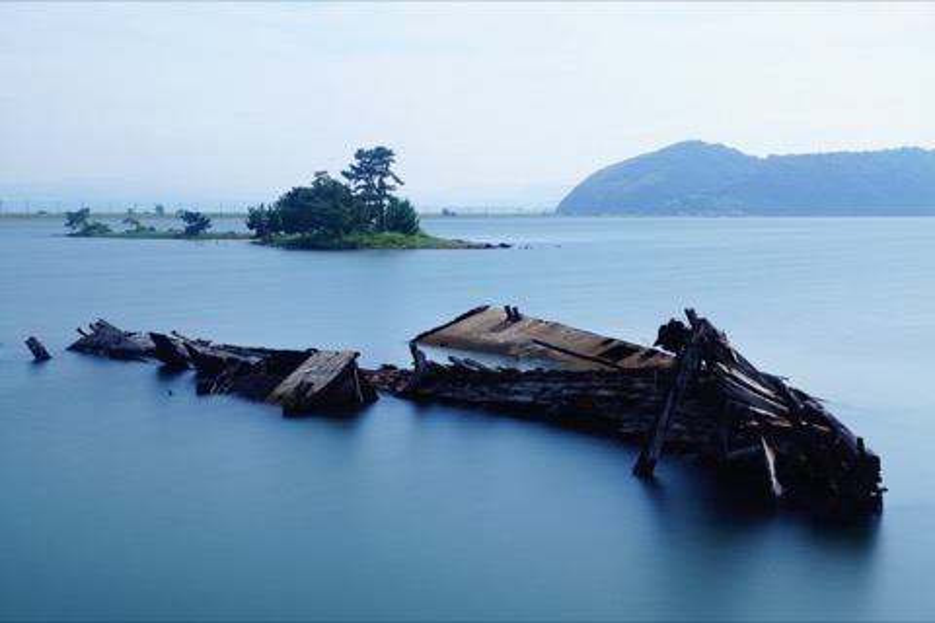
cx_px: 468
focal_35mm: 52
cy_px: 312
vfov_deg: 25.8
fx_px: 1363
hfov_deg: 37.9
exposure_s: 48
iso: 100
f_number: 7.1
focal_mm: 35
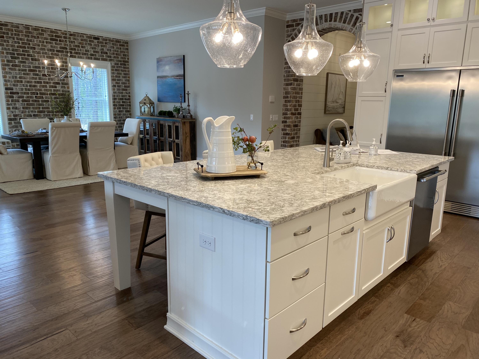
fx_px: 360
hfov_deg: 67.3
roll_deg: -1.0
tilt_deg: -11.4
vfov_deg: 53.1
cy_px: 180
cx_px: 240
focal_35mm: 26
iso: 125
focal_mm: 4.25
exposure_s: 1/120
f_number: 1.8
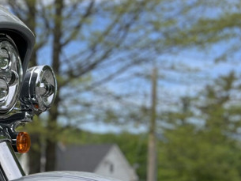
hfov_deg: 17.9
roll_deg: -0.6
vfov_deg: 16.1
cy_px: 157
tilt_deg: -1.6
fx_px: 634
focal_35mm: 91
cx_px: -173
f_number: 1.6
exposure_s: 1/2358
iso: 50
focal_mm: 5.1
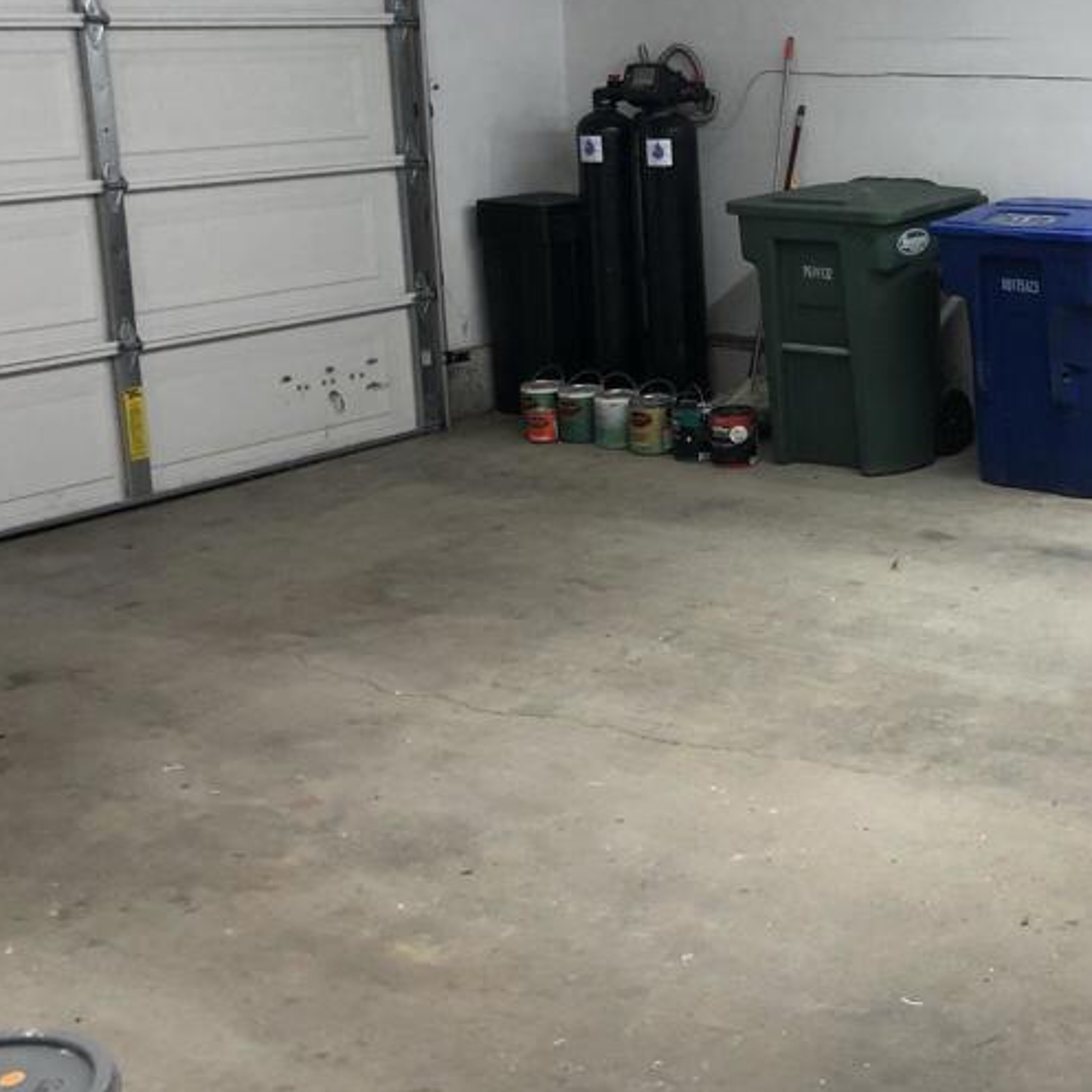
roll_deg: +0.6
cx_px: 1011
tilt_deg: -11.6
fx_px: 1820
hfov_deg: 31.6
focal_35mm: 51
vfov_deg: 33.1
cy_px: 374
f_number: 1.8
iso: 25
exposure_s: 1/30
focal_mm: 4
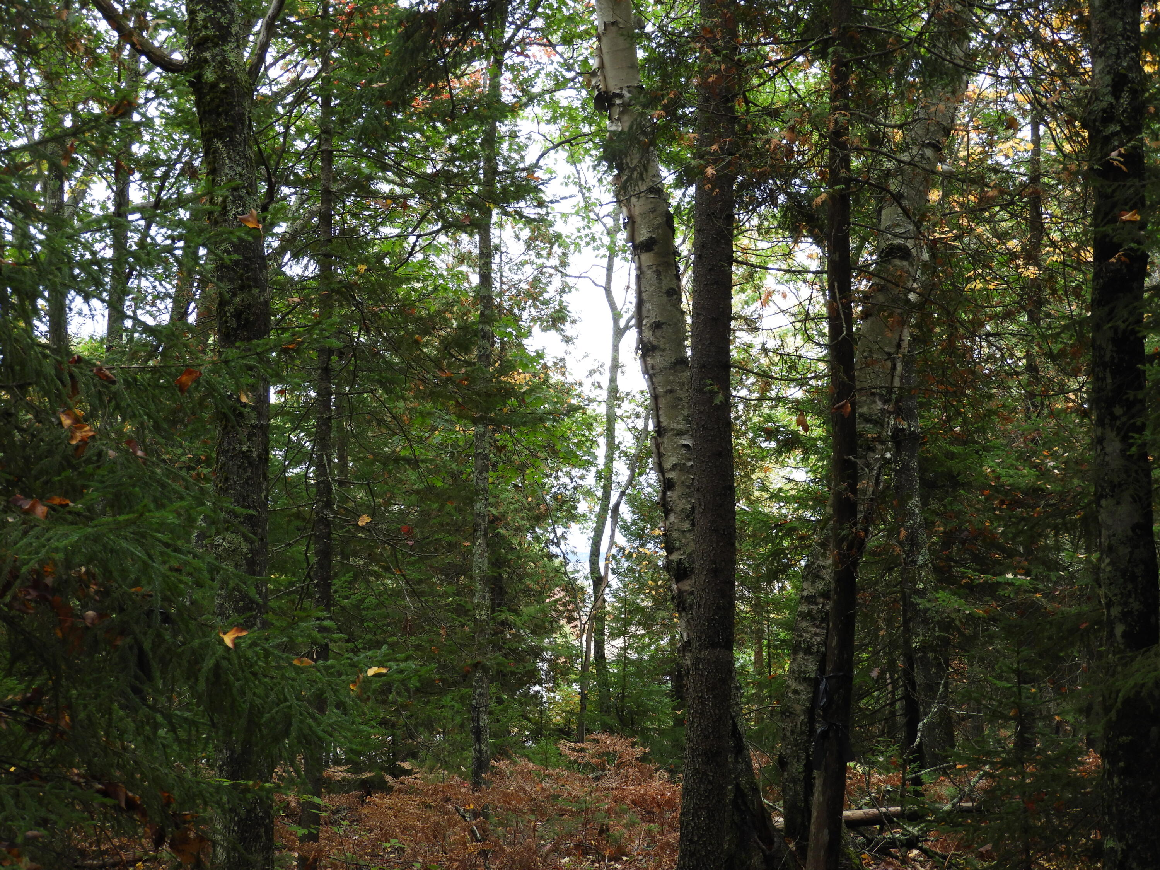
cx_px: 580
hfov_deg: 34.9
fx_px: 1843
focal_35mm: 55
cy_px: 435
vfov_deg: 26.6
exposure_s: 1/30
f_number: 4
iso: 125
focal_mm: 9.9
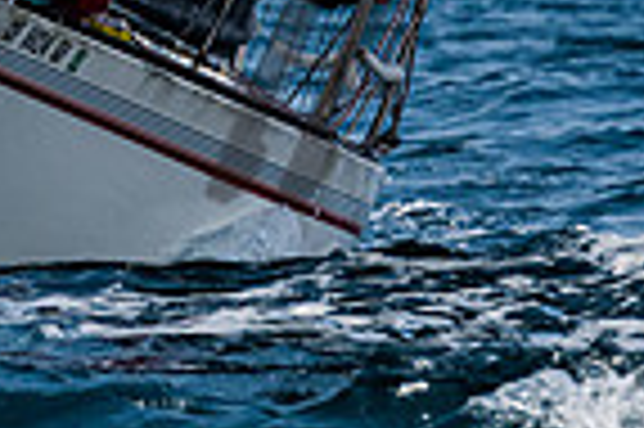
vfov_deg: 1.3
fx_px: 18887
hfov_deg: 2.0
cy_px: -406
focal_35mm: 1057
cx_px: -11
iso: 250
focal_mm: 200
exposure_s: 1/1000
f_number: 6.3
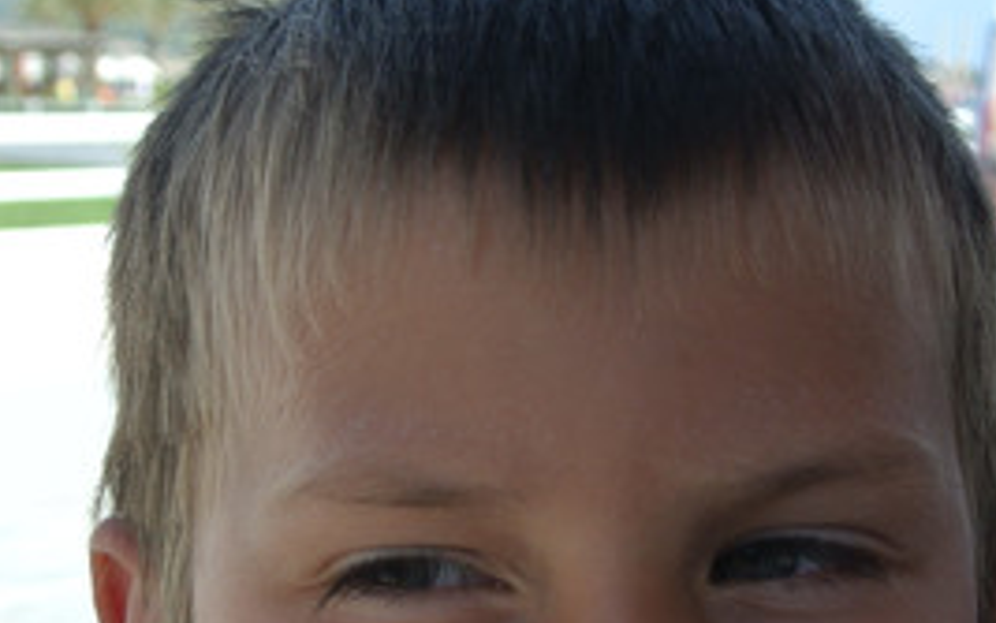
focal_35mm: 83
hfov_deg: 24.9
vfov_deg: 15.4
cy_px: 660
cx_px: 556
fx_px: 2253
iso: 100
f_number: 3.8
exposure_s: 1/500
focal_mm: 12.7
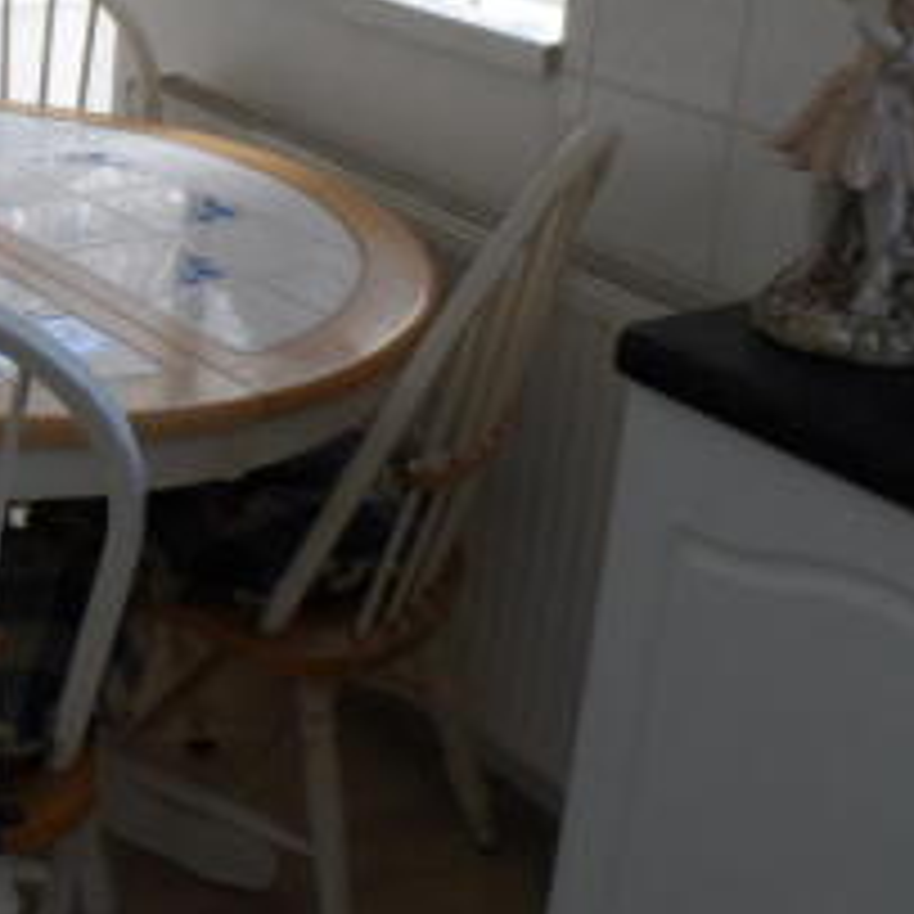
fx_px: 1822
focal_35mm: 61
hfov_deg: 25.3
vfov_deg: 26.9
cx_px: -182
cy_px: 38
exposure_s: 1/45
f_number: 3.2
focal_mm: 4
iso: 80
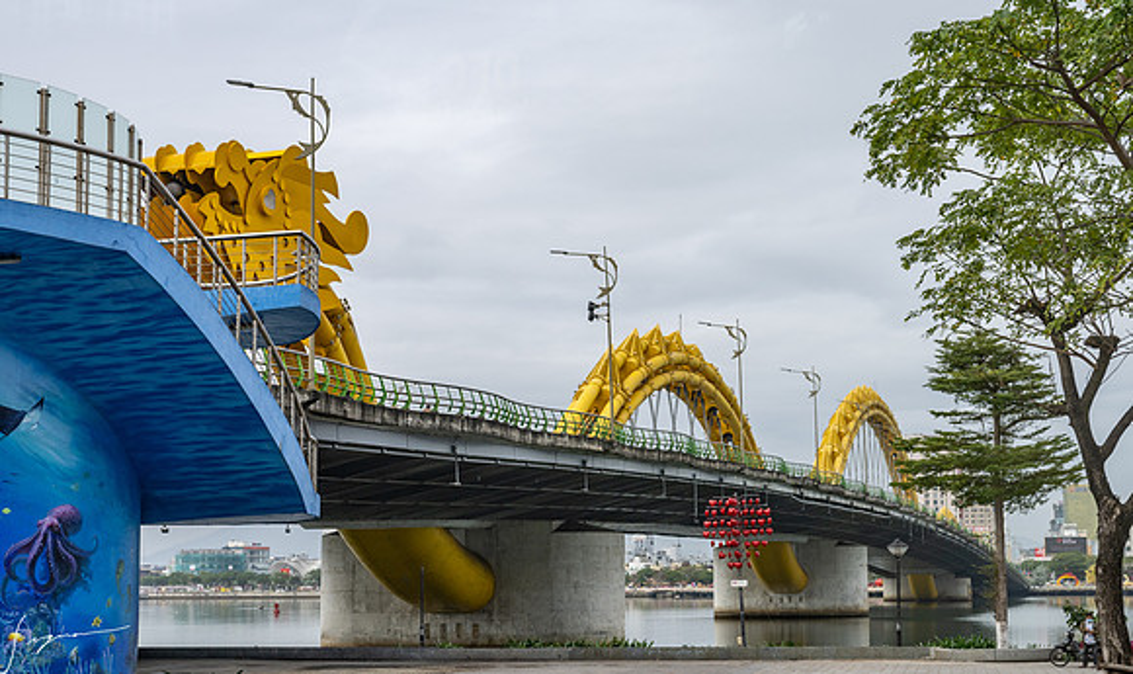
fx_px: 1721
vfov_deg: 22.1
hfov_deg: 36.4
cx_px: 629
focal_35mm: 56
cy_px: 409
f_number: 4.5
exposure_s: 1/1000
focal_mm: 39
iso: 180
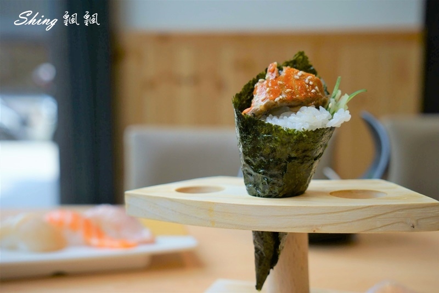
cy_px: 146
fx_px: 536
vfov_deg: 30.5
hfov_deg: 44.5
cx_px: 220
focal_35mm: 44
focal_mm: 44
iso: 1000
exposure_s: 1/640
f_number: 5
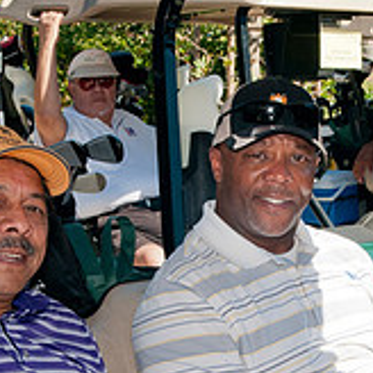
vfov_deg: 14.8
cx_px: 243
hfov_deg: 14.9
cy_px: 272
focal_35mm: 117
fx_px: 1426
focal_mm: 26
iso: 400
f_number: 9
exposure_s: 1/200
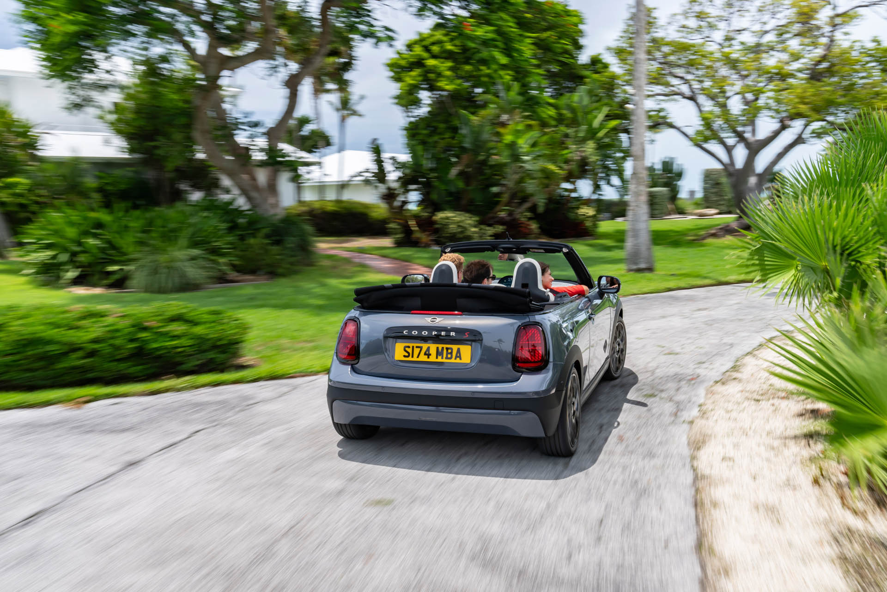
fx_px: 838
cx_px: 444
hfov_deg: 55.8
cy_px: 296
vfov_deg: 38.9
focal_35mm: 34
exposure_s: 1/30
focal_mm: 34
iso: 160
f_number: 18
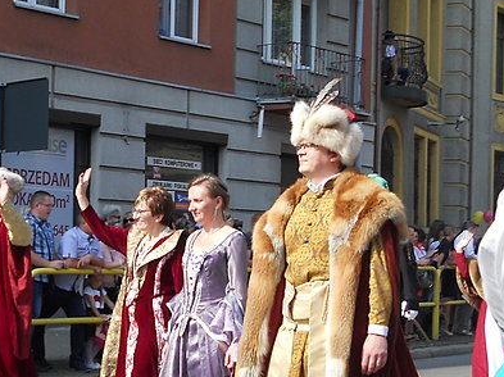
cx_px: 60
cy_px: 317
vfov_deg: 15.6
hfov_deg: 20.5
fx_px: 1367
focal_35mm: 94
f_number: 5.5
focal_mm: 6.72
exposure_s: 1/160
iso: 80
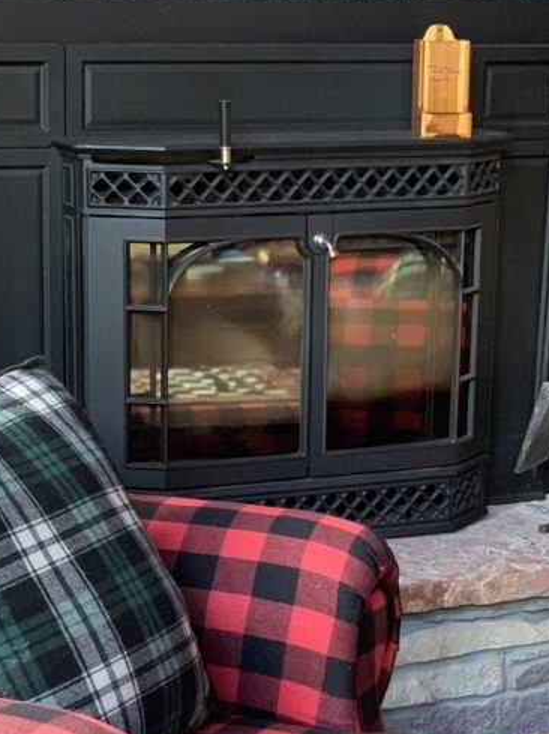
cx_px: 291
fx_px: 2308
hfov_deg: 13.6
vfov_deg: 17.6
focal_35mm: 109
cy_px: 748
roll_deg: -2.0
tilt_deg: -19.9
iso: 500
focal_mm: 6
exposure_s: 1/40
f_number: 2.4
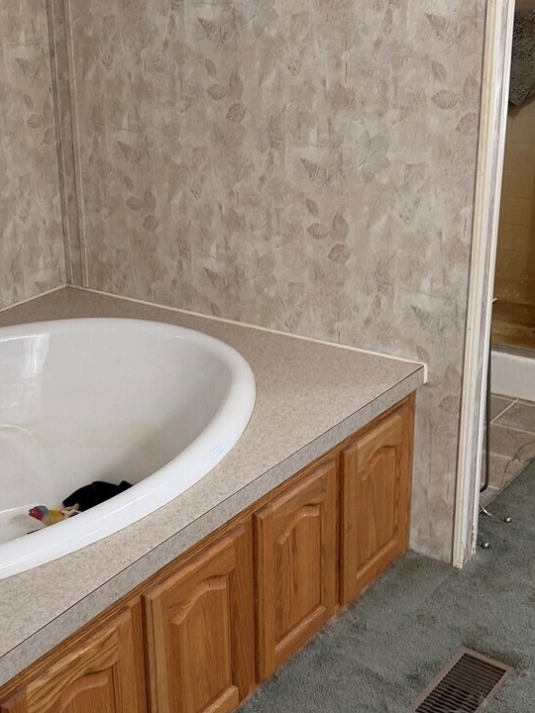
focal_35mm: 48
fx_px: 989
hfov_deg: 29.4
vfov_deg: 39.6
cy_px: 333
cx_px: 88
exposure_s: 1/60
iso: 200
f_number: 1.78
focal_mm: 6.76
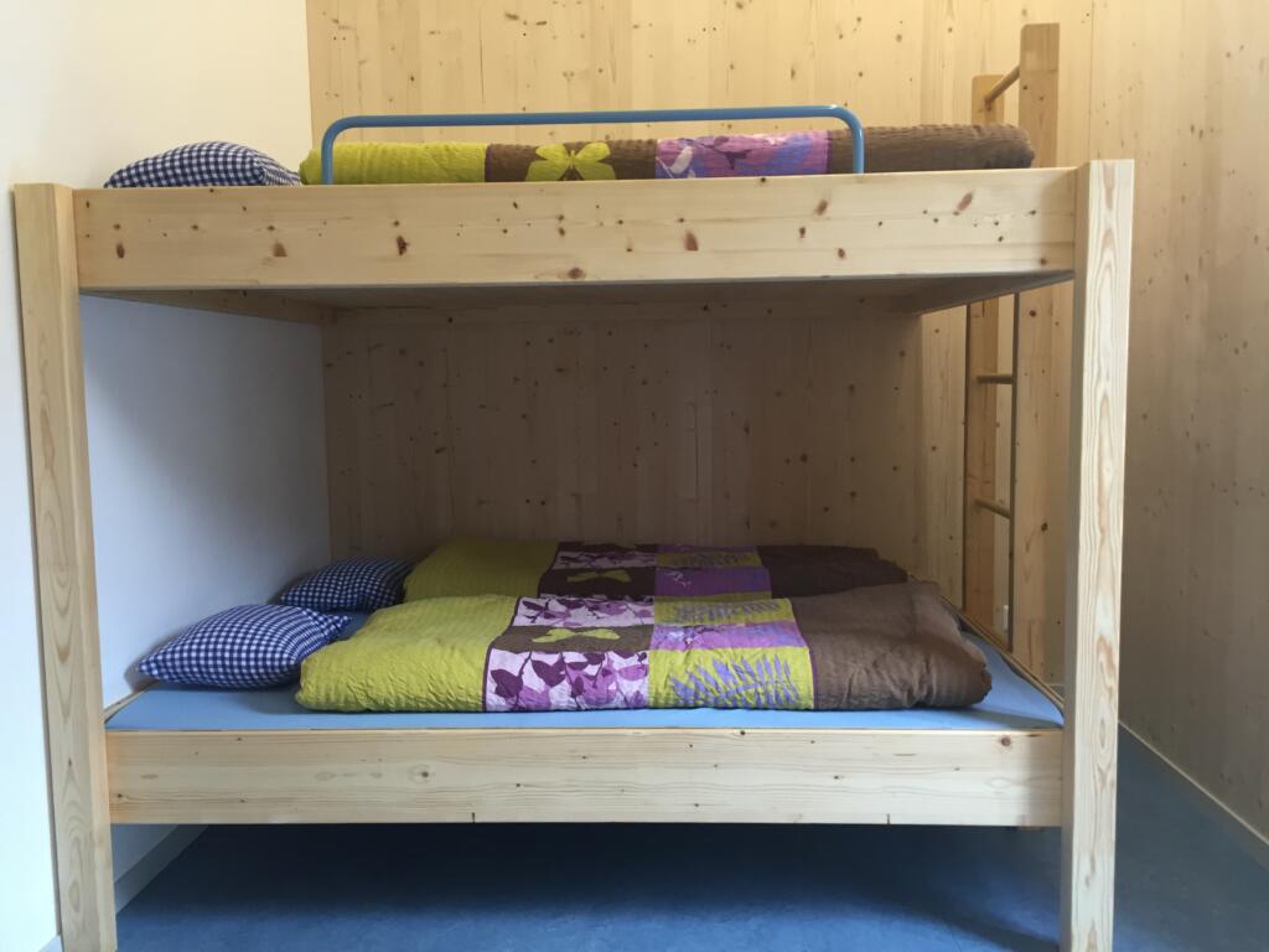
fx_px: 1063
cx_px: 634
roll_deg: +0.5
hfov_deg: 61.7
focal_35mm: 29
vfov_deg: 48.2
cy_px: 476
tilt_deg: -5.8
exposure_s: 1/33
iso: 100
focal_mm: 4.15
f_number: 2.2
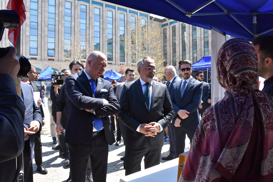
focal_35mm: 27
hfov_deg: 67.4
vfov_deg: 47.9
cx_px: 136
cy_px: 91
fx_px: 205
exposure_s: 1/500
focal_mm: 18
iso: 1000
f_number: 11
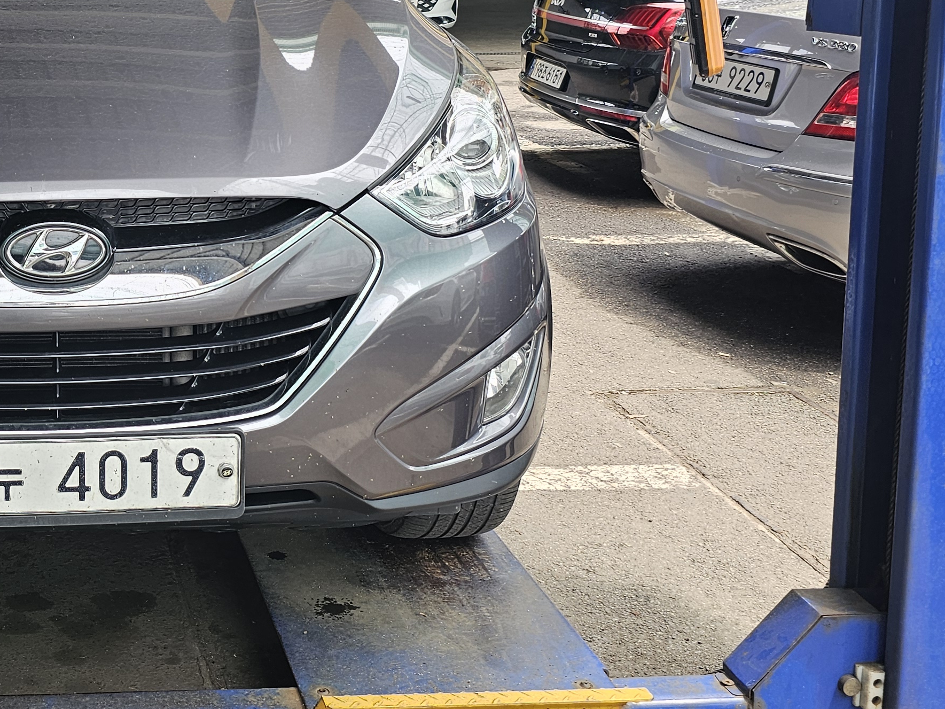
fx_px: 1420
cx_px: 37
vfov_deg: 27.5
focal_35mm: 52
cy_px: 137
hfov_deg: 34.1
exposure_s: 1/120
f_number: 1.7
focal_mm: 6.3
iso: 32
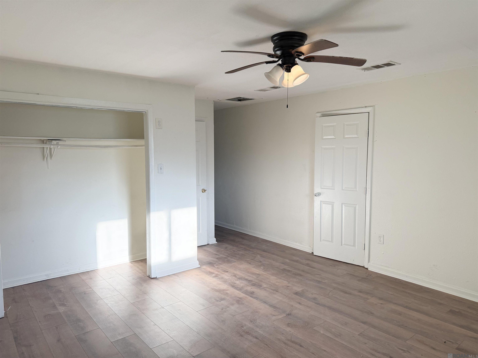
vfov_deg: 56.8
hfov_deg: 71.6
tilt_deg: -4.2
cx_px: 239
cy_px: 179
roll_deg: -0.2
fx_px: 331
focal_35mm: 24
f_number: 1.78
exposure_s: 1/617
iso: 100
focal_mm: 6.76
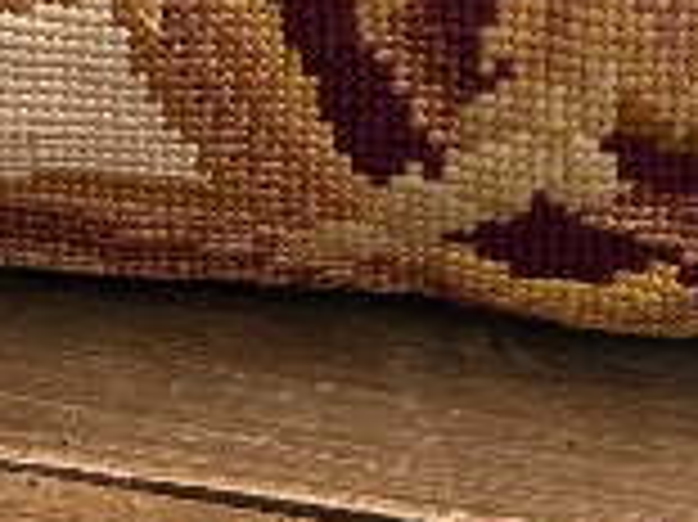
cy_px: -1750
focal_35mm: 201
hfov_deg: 9.8
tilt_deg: -11.2
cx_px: -36
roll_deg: -0.4
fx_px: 4050
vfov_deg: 5.9
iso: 32
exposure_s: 1/145
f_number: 1.6
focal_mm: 5.96
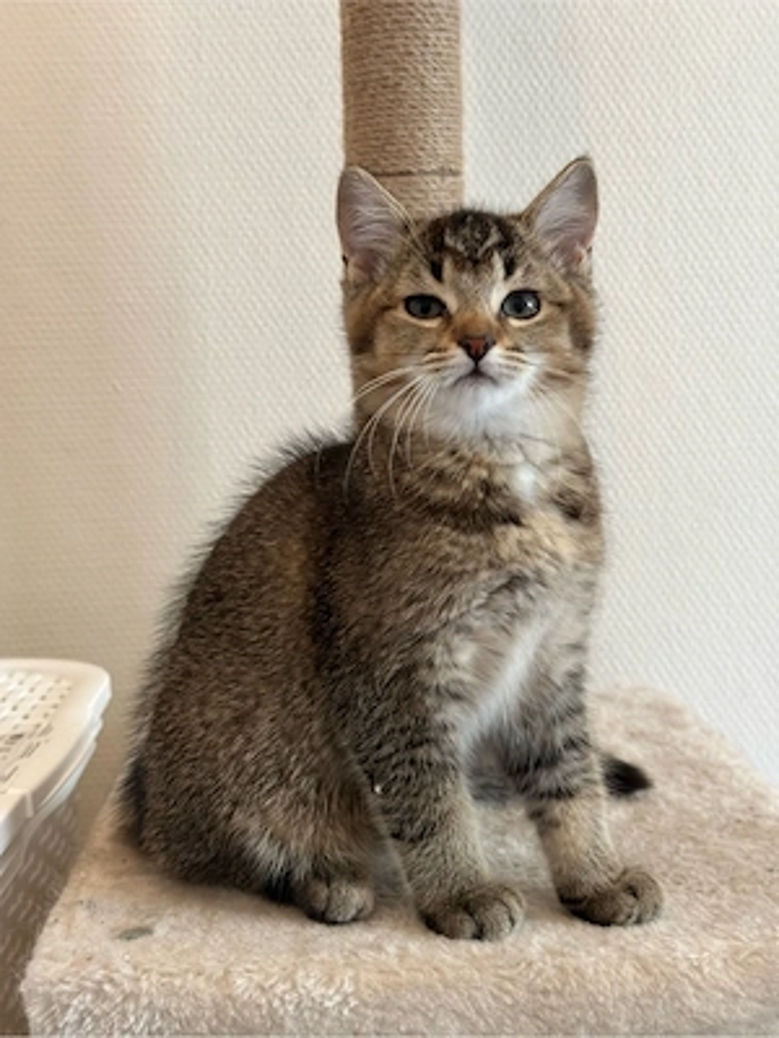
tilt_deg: -5.5
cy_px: 519
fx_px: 1440
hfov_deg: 30.3
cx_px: 390
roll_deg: +1.6
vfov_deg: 39.7
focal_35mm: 48
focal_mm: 6.86
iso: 160
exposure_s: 1/50
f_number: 1.78
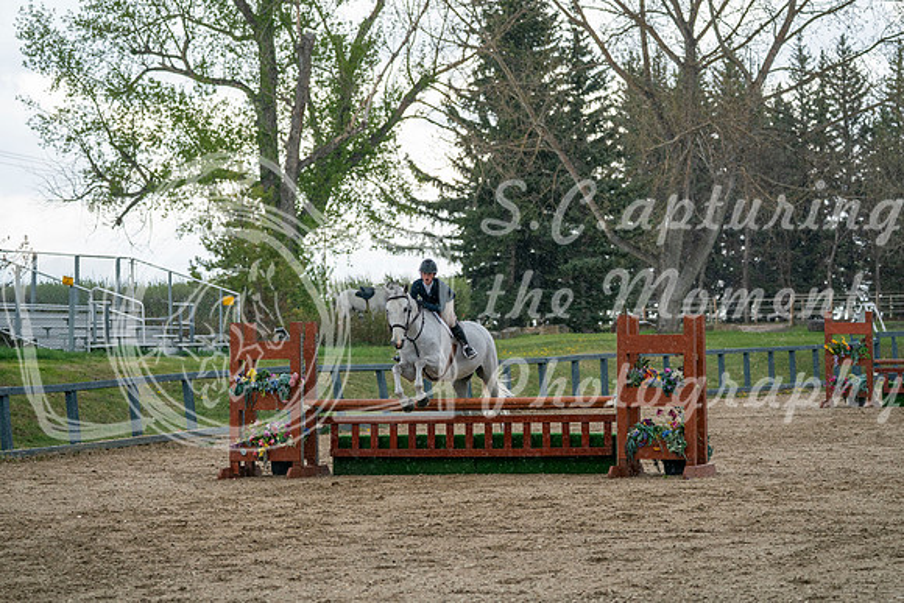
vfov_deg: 10.0
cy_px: 302
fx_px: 3441
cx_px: 452
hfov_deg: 15.0
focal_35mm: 137
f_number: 5.6
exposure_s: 1/1250
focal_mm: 137
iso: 1250
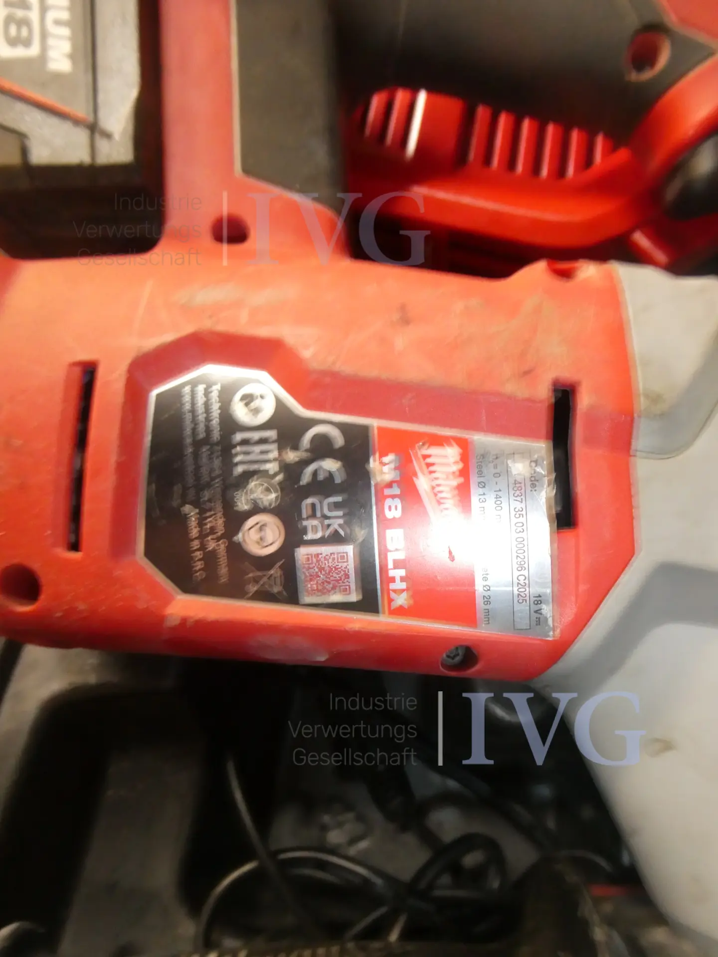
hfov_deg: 56.8
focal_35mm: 24
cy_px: 478
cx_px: 359
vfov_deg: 71.6
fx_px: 664
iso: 640
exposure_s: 1/8
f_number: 3.3
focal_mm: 4.3
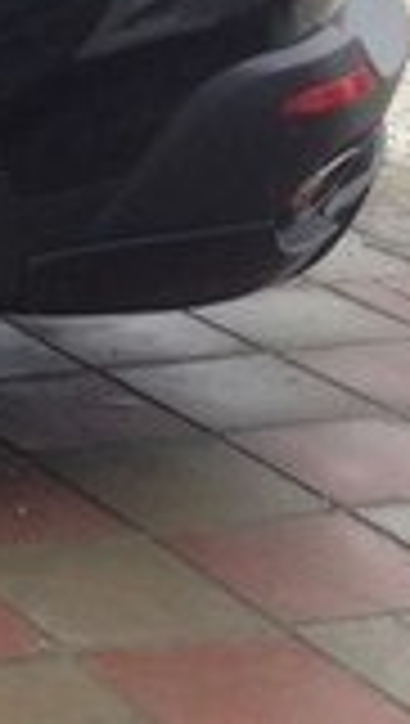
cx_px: -991
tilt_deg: -14.8
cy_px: -34
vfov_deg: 14.3
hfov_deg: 7.0
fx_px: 2831
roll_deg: +2.4
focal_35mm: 147
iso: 50
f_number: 2.4
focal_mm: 4.12
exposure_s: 1/179
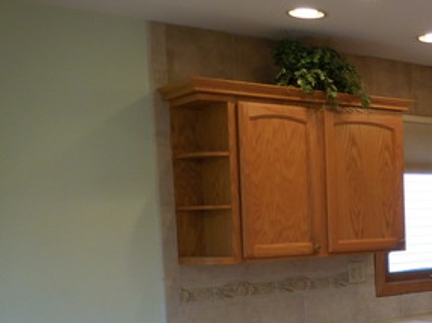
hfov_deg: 30.8
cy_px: 269
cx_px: 471
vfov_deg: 25.5
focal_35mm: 56
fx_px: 698
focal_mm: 4.5
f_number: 3.3
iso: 125
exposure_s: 1/40
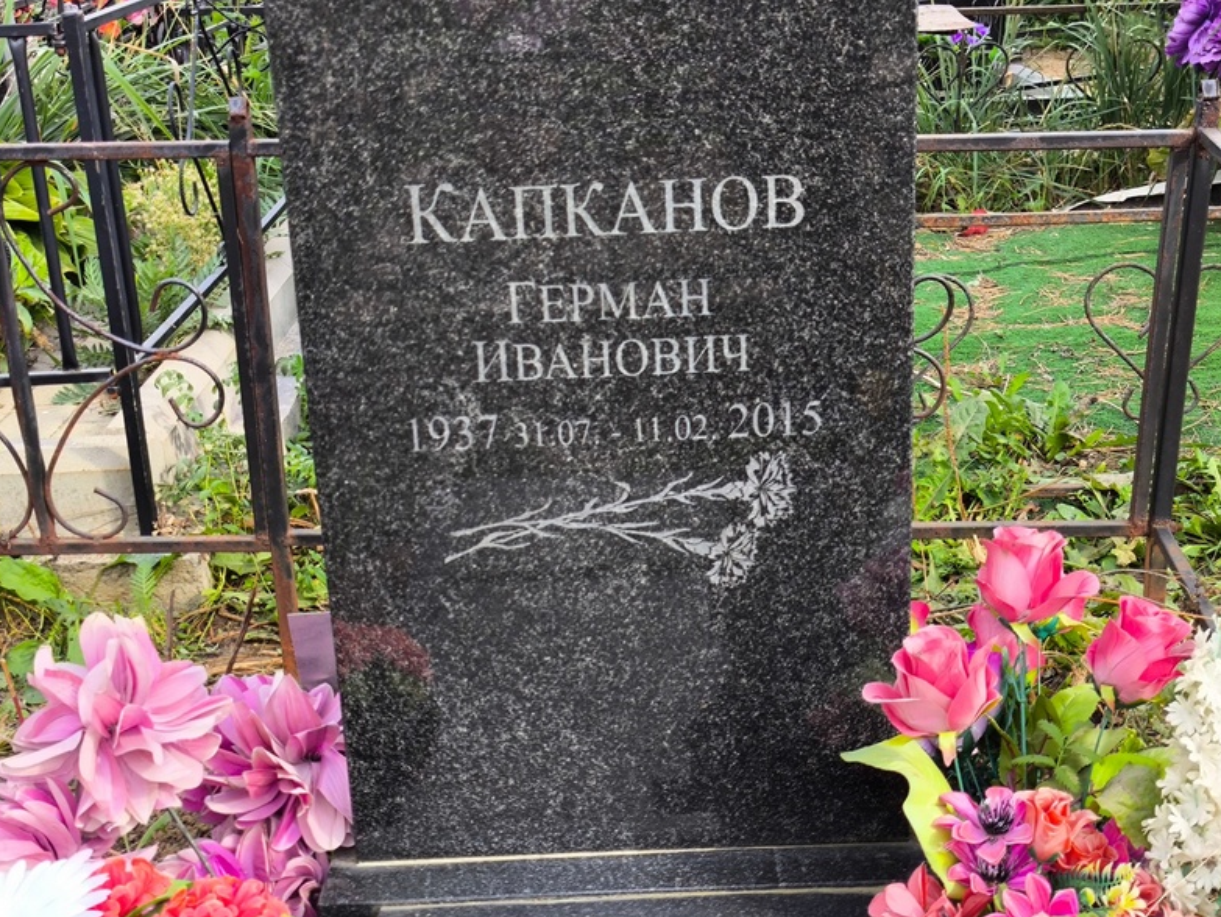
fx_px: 1800
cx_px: 615
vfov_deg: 28.6
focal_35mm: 51
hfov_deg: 37.5
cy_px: 465
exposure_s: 1/338
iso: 50
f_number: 1.7
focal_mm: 4.71
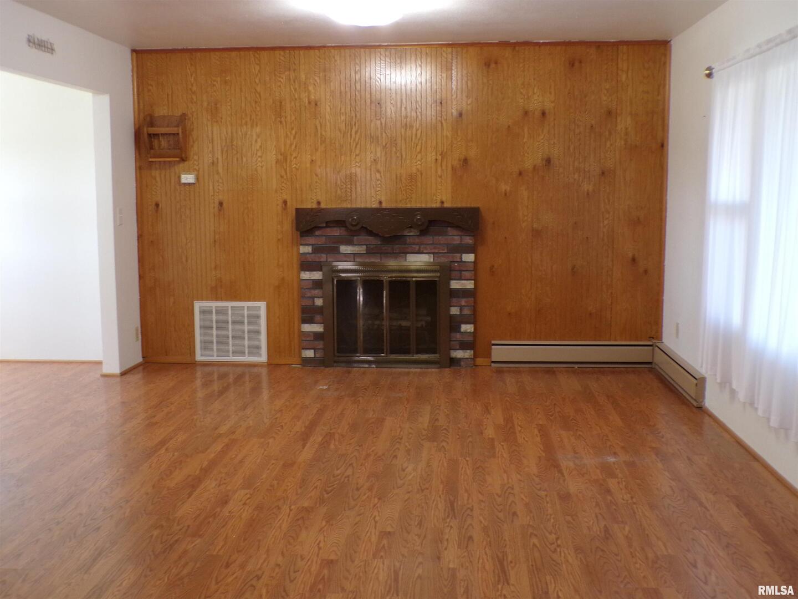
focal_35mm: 37
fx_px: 853
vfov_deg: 38.7
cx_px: 399
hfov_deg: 50.1
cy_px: 300
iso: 200
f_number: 3.3
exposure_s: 1/17
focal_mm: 6.6
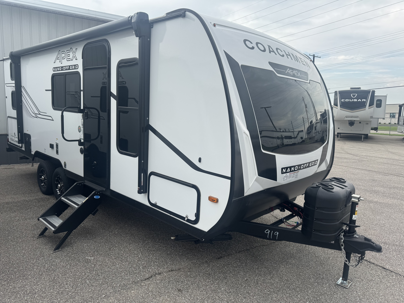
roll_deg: -1.3
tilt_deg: -6.9
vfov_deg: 56.8
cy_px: 152
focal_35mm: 24
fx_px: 280
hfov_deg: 71.6
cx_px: 202
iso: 80
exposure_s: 1/1366
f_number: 1.78
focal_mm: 6.76
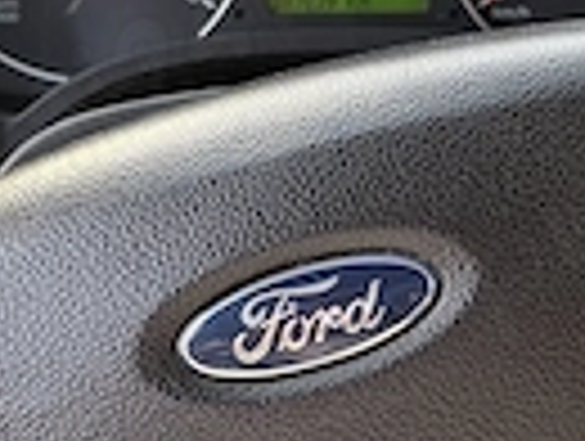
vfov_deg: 12.4
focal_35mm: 120
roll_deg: +0.6
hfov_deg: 16.3
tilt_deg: -24.4
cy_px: 148
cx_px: 432
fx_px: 2032
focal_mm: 5.96
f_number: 1.6
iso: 125
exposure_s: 1/77
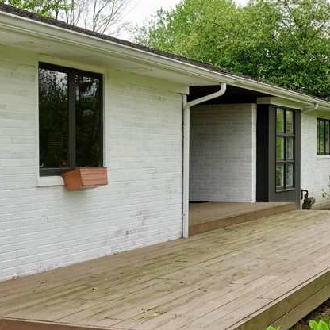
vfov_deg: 24.3
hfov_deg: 24.3
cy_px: 193
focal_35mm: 71
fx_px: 766
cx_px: 136
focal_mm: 11.77
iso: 100
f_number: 4
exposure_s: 1/250
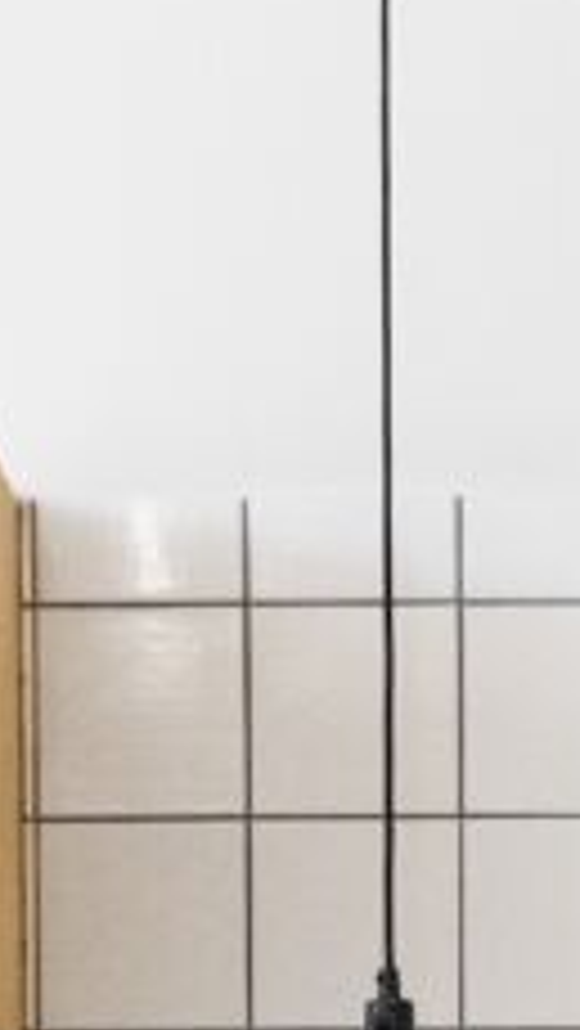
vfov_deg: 8.9
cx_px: 474
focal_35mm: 236
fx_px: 6445
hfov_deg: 5.1
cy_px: 1615
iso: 5000
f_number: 2.8
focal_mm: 31.1
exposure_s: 1/125
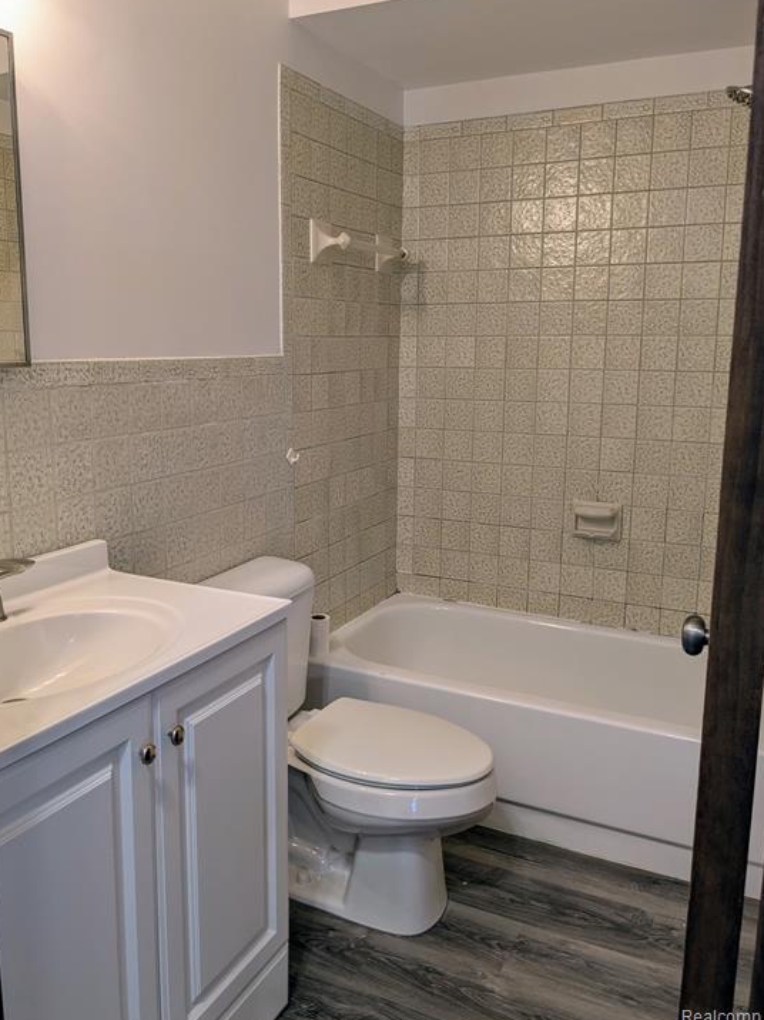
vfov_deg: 61.6
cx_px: 356
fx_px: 854
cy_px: 482
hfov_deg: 48.2
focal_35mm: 29
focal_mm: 4.38
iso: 51
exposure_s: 1/30
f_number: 1.73
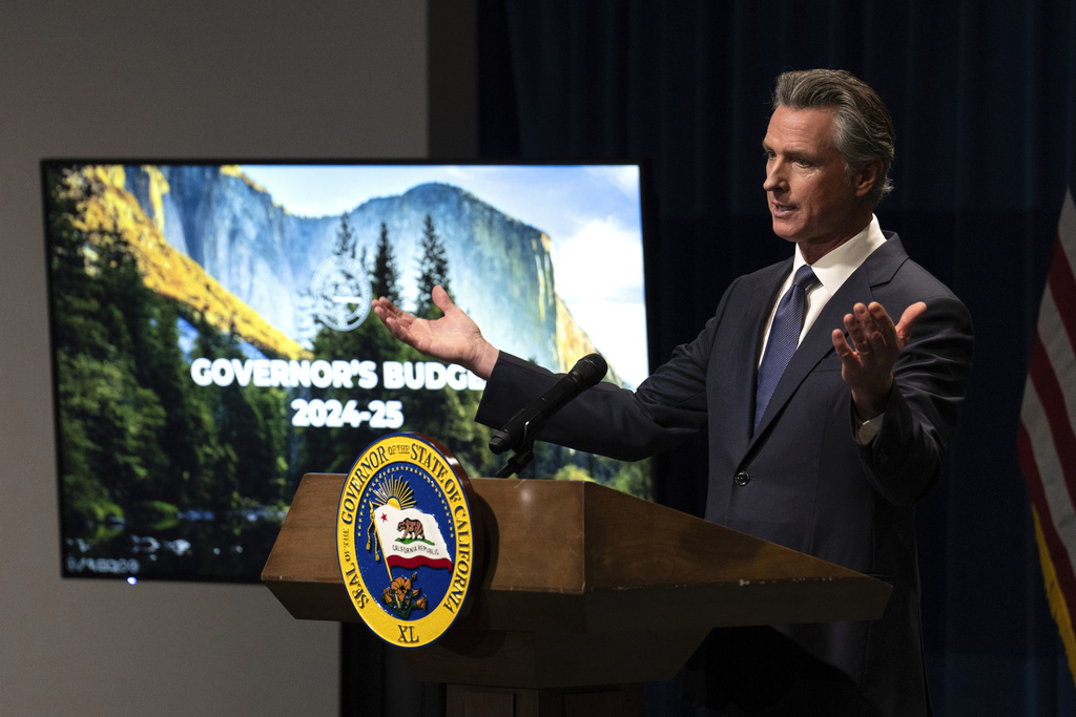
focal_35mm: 200
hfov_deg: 10.3
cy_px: 358
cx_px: 538
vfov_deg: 6.9
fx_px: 5978
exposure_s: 1/250
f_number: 3.5
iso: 3200
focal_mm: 200
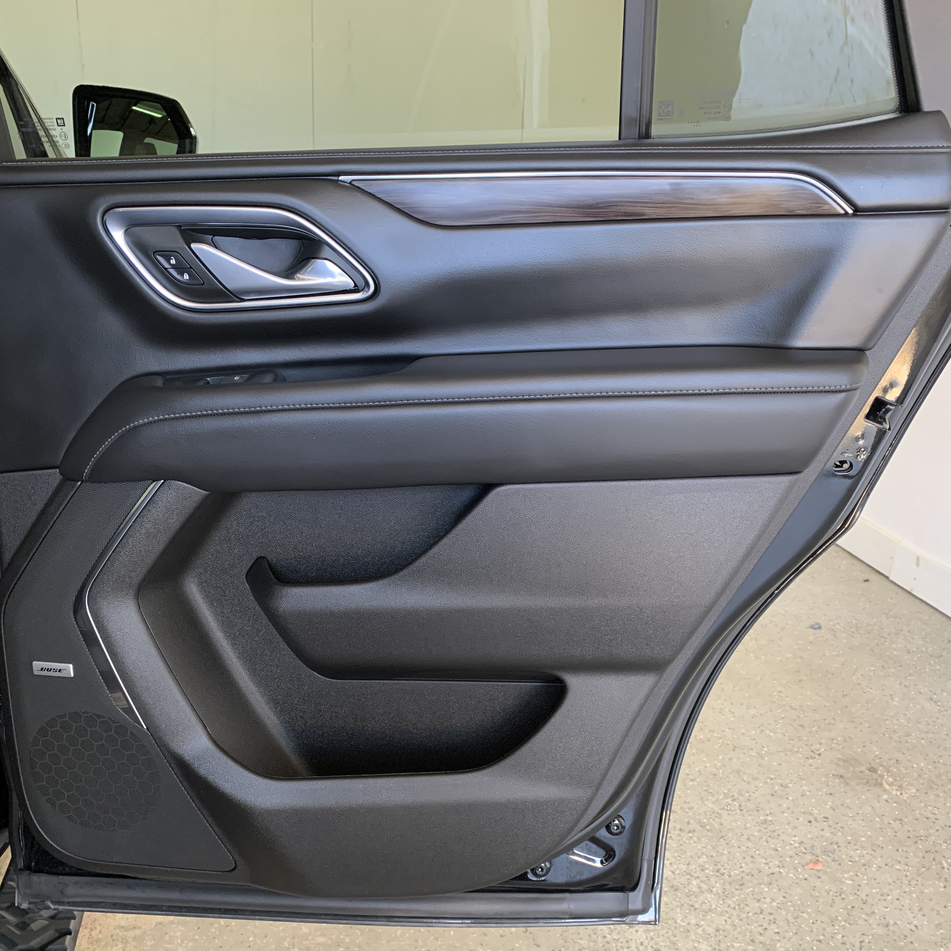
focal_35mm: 31
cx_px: 461
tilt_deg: -17.5
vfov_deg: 52.5
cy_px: 479
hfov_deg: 52.5
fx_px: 964
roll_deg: -1.1
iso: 250
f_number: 1.8
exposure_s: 1/60
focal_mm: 4.25
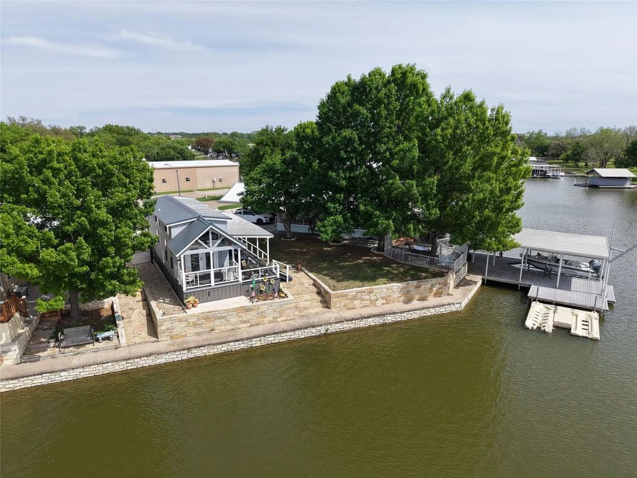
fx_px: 442
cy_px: 239
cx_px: 318
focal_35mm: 24
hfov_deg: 71.6
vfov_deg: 56.8
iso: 190
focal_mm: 8.67
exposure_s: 1/5000
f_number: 1.8
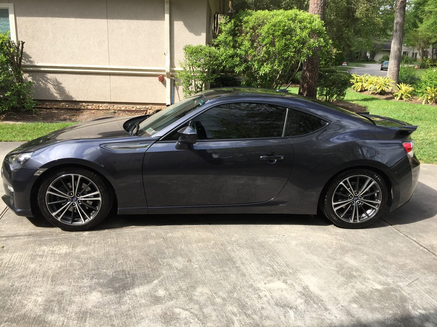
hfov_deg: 61.7
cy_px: 164
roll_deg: -2.0
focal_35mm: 29
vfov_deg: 48.2
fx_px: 366
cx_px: 218
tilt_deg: -15.9
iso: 32
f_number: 2.2
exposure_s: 1/775
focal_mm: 4.15
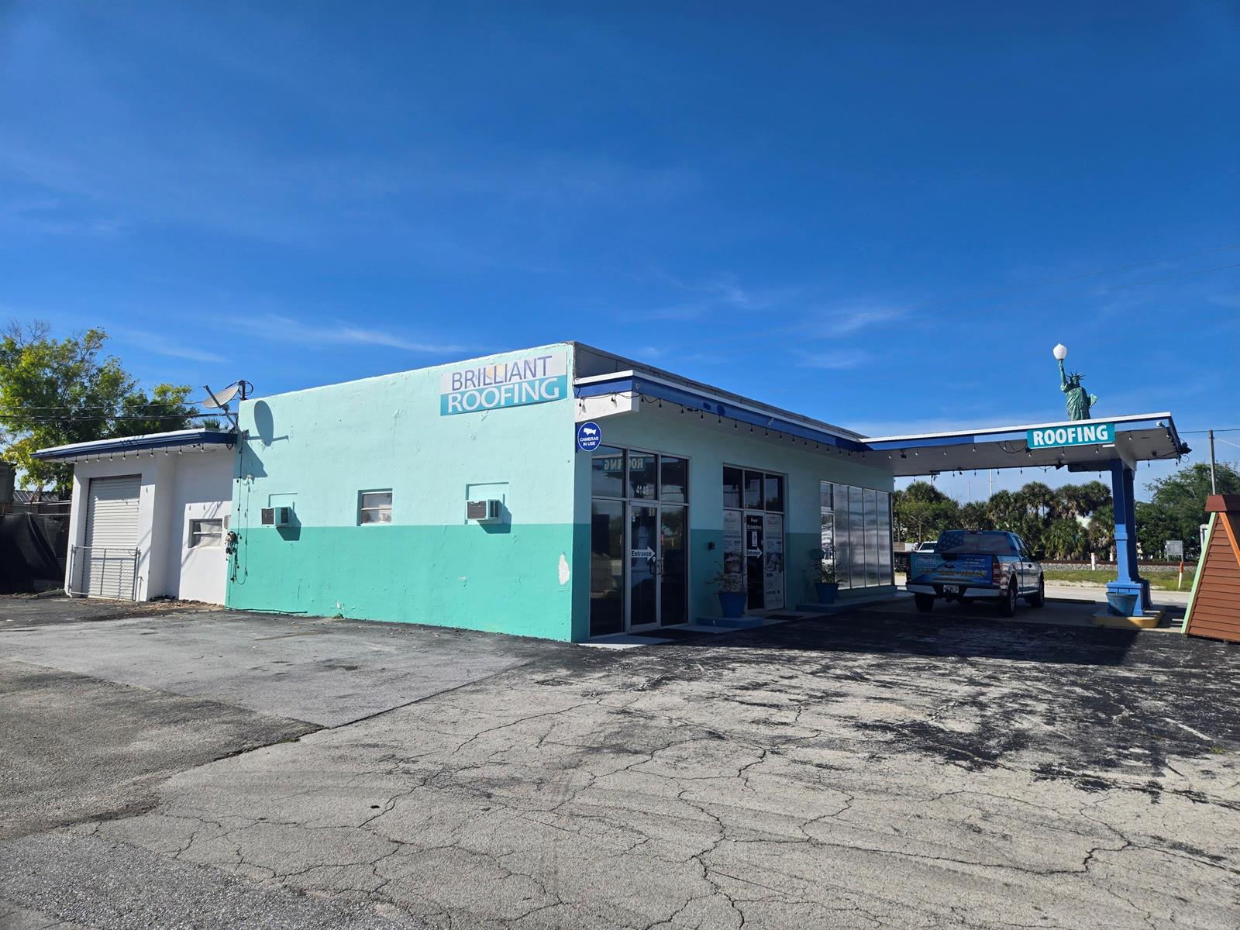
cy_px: 465
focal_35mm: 23
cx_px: 620
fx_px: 824
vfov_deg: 58.9
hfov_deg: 73.9
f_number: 1.8
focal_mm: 5.4
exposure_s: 1/2767
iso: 25
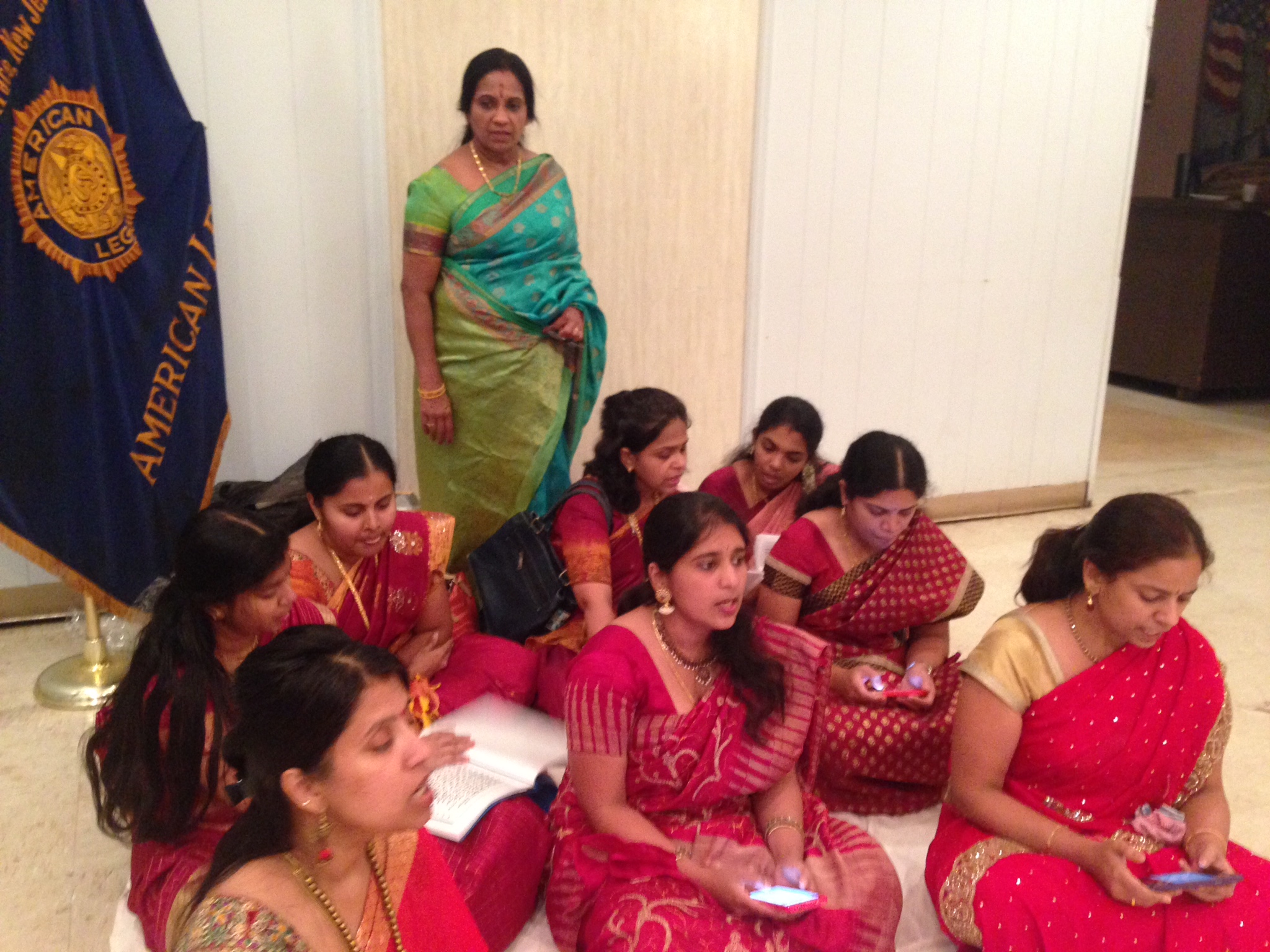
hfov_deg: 55.4
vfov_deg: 42.9
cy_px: 476
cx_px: 635
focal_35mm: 33
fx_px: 1211
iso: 400
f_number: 2.4
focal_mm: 4.12
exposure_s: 1/15
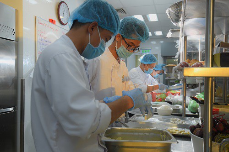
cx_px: 114
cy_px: 76
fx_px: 223
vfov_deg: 37.8
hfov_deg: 54.5
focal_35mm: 35
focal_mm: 35
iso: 400
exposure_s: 1/125
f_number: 5.6
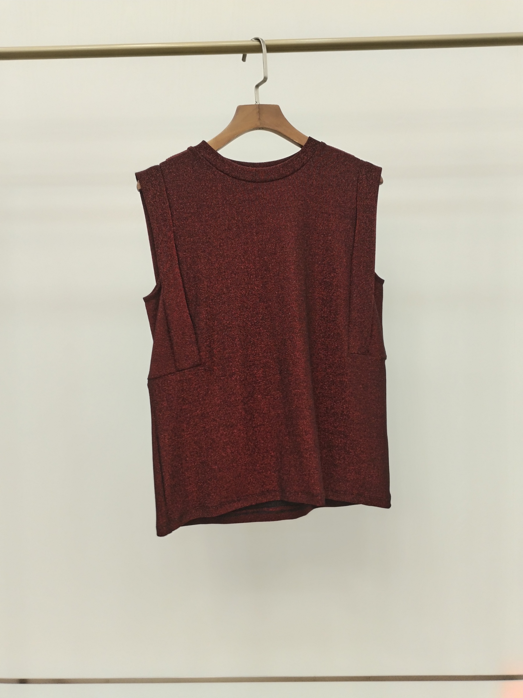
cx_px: 262
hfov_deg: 48.2
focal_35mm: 29
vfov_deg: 61.7
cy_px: 349
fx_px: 584
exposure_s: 1/50
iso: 182
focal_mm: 4.75
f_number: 1.8
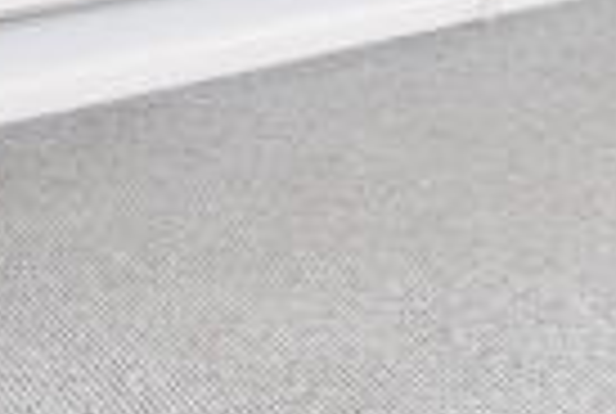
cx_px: 796
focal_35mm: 112
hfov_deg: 17.2
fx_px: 1921
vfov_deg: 11.0
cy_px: -470
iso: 160
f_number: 5.6
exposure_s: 1/125
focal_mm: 10
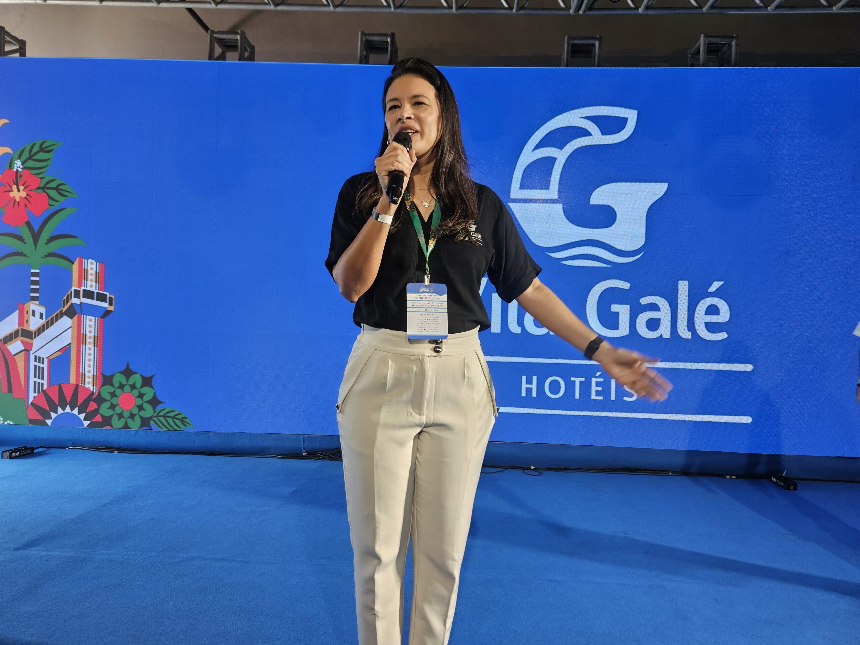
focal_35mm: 23
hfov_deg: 73.9
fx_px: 571
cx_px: 430
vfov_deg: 58.9
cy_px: 322
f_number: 1.8
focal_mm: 5.4
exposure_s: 1/60
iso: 50
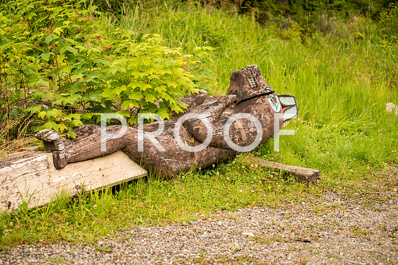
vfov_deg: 19.5
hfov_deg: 28.8
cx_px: 199
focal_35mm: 70
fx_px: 774
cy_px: 132
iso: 200
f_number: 2.8
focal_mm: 70
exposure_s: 1/500
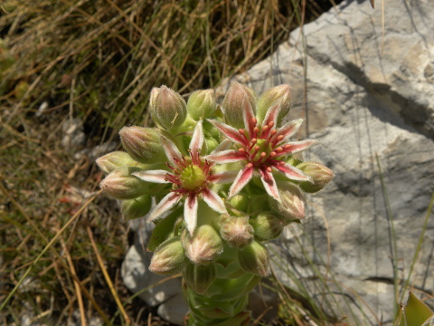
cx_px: 217
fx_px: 577
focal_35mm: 46
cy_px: 163
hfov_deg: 41.2
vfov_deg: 31.5
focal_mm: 8.2
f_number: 6.3
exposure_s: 1/640
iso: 100
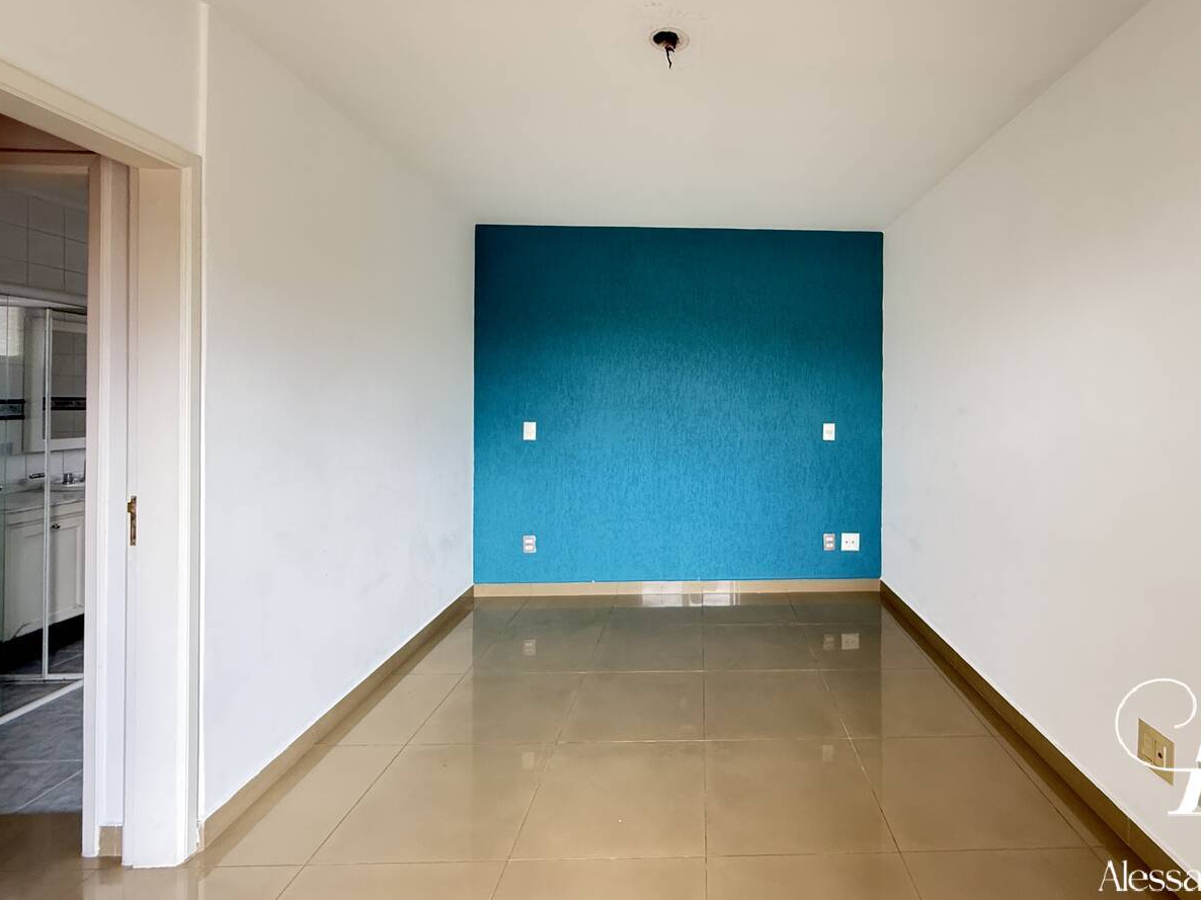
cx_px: 724
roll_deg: -0.7
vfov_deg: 74.4
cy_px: 397
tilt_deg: +0.6
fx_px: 590
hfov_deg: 89.8
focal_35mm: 17
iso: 320
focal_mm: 2.22
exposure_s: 1/99
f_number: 2.2
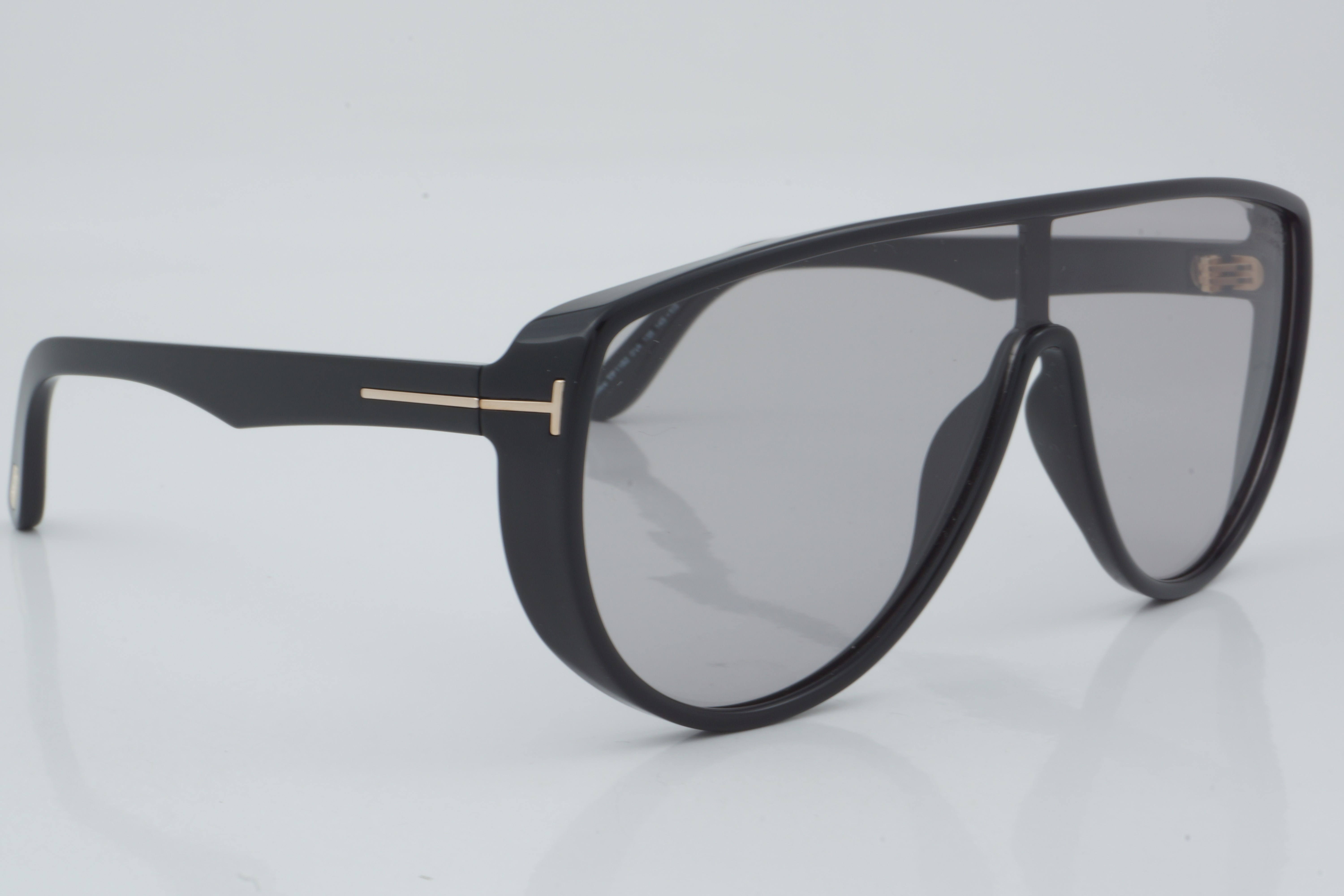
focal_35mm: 75
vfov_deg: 18.2
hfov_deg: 27.0
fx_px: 2800
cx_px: 672
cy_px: 448
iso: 100
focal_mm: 50
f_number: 29
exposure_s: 1/4
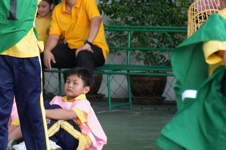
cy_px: -14
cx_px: 10
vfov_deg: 3.4
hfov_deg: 5.1
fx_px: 2535
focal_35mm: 404
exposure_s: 1/500
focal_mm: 108
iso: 1600
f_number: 5.6
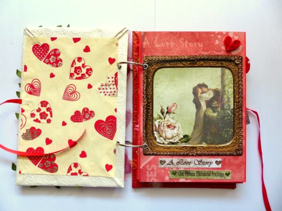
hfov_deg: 69.4
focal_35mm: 25
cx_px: 141
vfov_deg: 54.9
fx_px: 204
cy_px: 106
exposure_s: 1/60
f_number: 2.8
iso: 100
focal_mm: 4.5
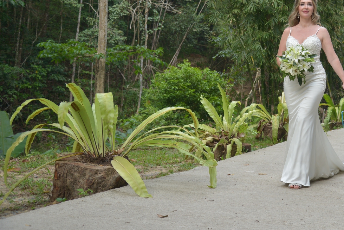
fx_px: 545
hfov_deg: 33.2
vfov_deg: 23.4
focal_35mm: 57
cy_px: 41
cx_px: 310
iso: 400
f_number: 4
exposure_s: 1/160
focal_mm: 31
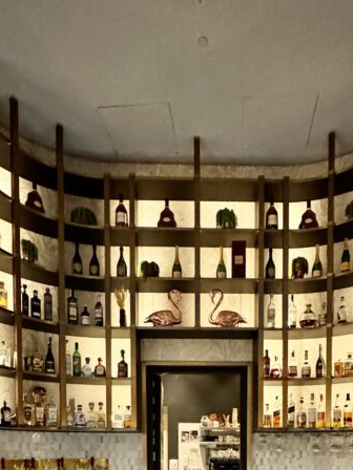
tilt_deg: -2.1
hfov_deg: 44.0
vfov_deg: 47.1
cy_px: 472
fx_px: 435
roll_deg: +0.2
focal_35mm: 32
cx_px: 207
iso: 1250
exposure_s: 1/50
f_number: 2.2
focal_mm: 2.22
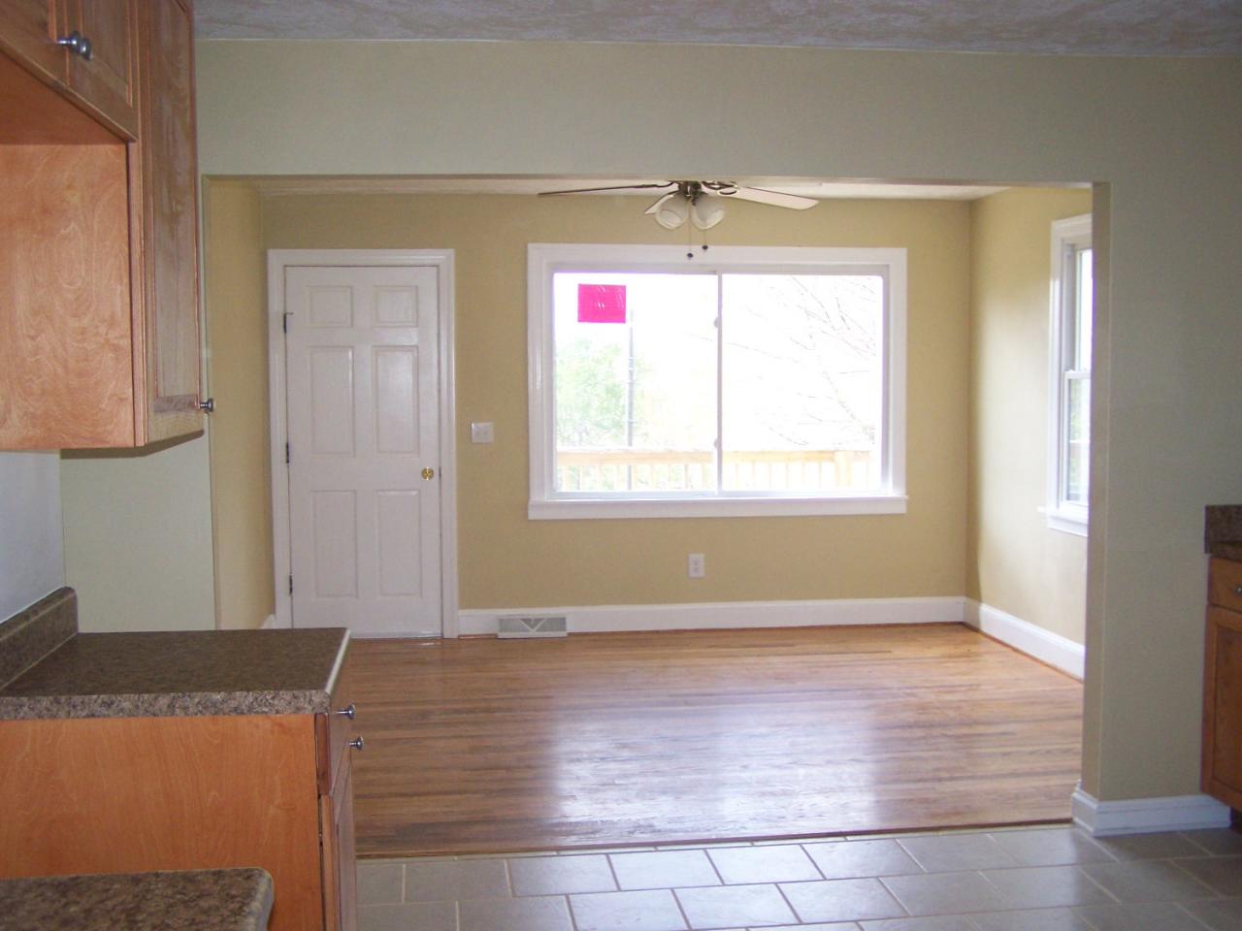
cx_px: 621
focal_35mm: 38
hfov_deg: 49.0
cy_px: 466
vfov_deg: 37.7
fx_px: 1363
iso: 160
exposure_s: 1/100
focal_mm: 6.3
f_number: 2.8
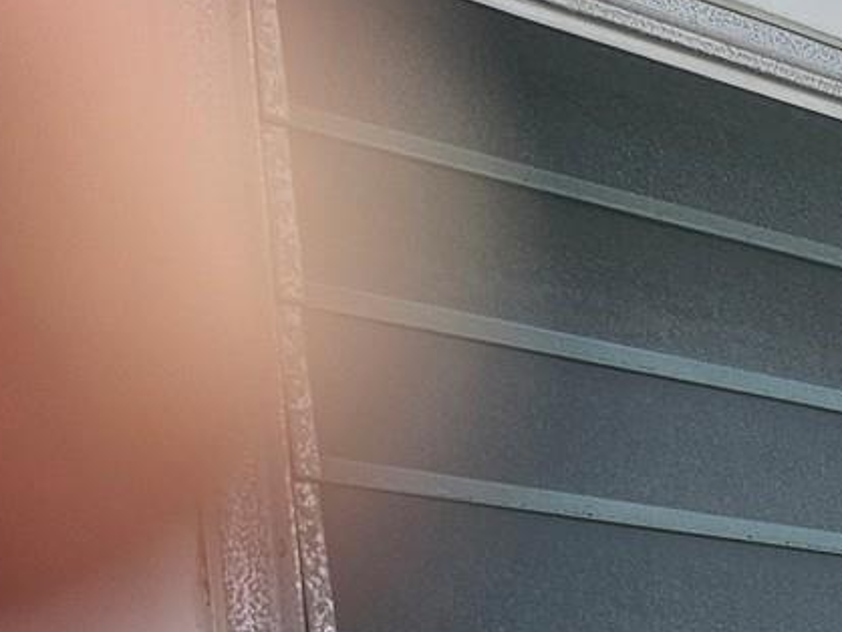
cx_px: 1259
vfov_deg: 14.6
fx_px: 2142
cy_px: 1153
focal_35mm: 88
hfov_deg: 19.4
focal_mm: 6.3
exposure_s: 1/556
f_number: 1.7
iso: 10
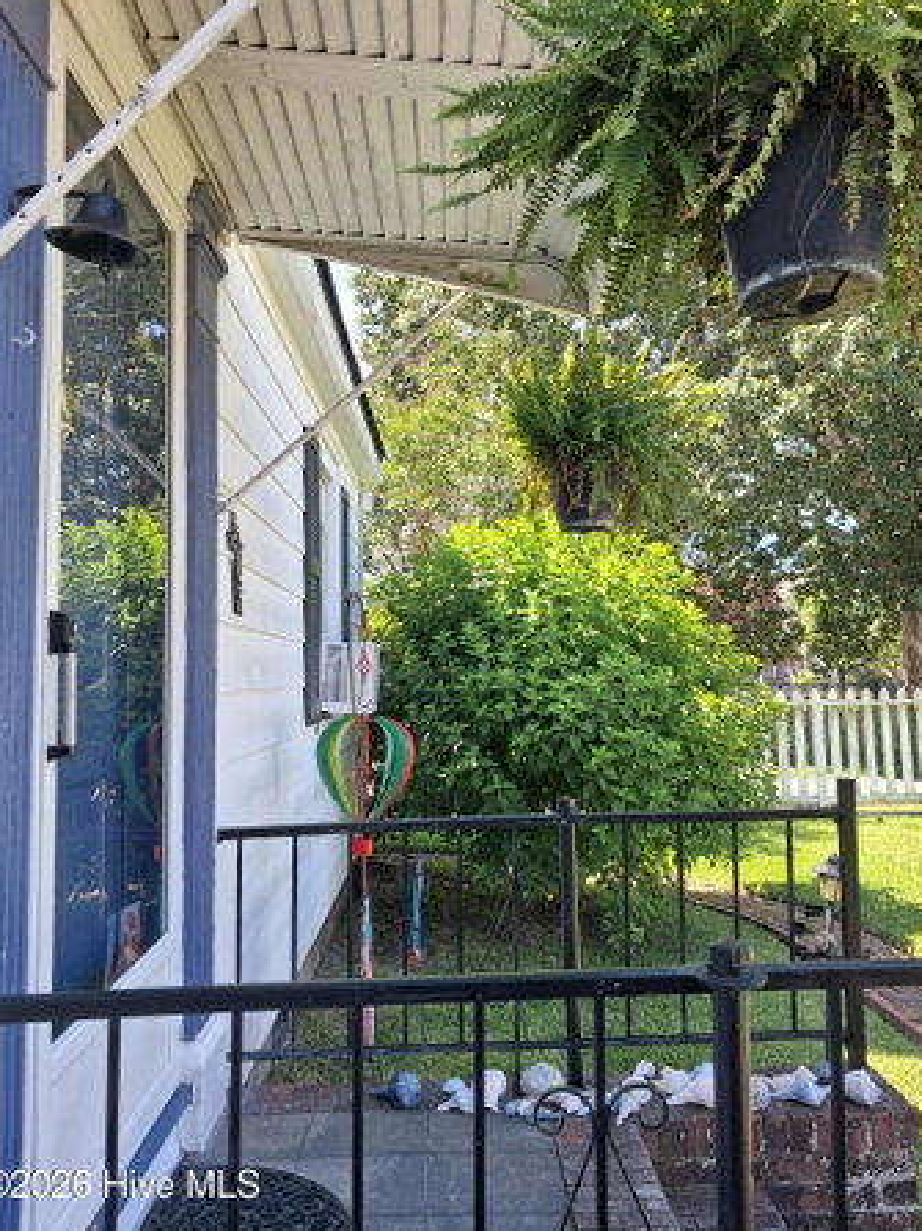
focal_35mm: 29
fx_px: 1030
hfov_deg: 48.2
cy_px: 584
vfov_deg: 61.6
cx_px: 473
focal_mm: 4
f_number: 1.8
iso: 25
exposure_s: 1/114
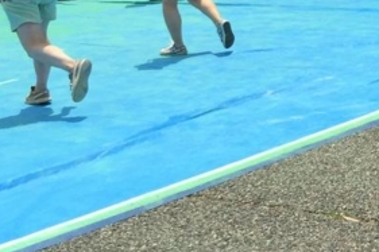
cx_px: 589
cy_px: -57
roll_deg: -0.8
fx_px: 1157
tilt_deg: -6.5
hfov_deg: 16.7
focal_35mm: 110
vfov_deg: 12.1
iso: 32
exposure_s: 1/1721
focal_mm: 4.15
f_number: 2.2
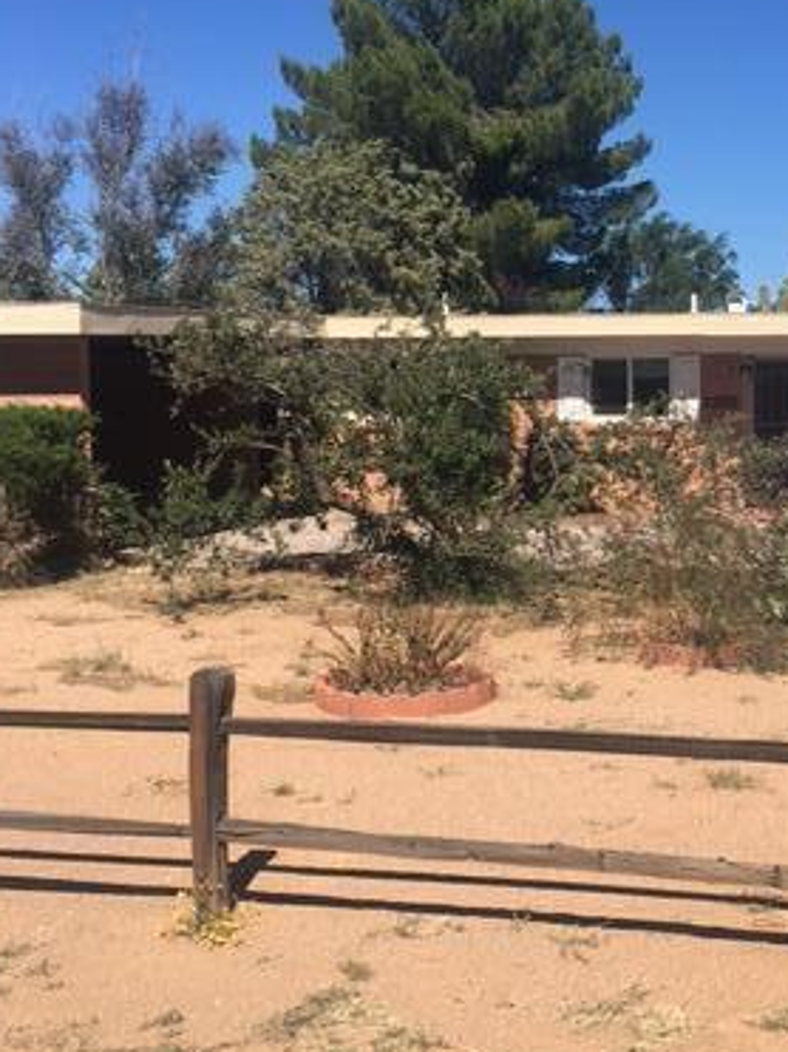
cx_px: 646
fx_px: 1518
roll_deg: +0.9
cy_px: 502
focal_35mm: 50
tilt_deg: -2.6
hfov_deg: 28.4
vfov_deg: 38.2
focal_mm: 4.15
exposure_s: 1/1789
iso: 25
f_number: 2.2
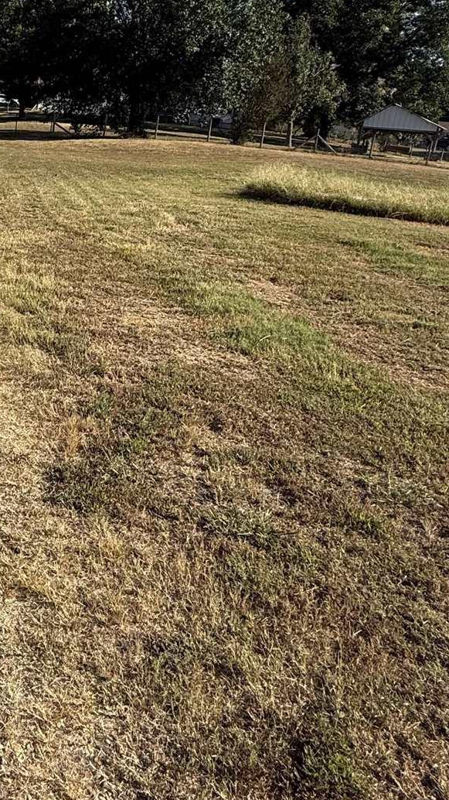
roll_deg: -5.6
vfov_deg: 56.4
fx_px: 720
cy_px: 248
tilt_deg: -10.5
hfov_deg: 29.3
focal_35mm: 34
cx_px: -105
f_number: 2.2
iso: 50
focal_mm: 2.22
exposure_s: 1/1497
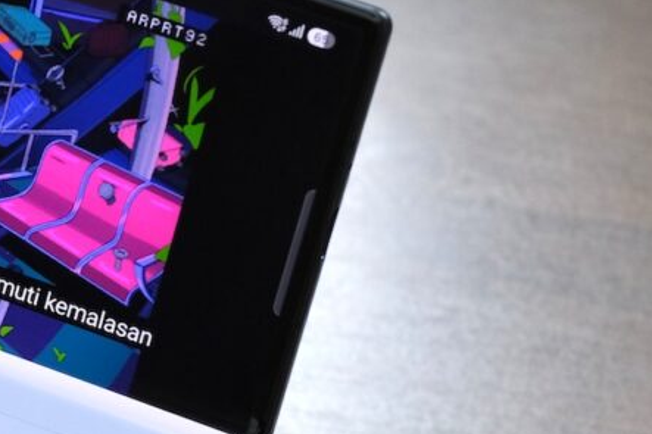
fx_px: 3530
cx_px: -191
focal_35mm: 195
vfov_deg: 7.0
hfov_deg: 10.3
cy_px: 349
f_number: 5.6
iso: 1600
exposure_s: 1/125
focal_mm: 48.2
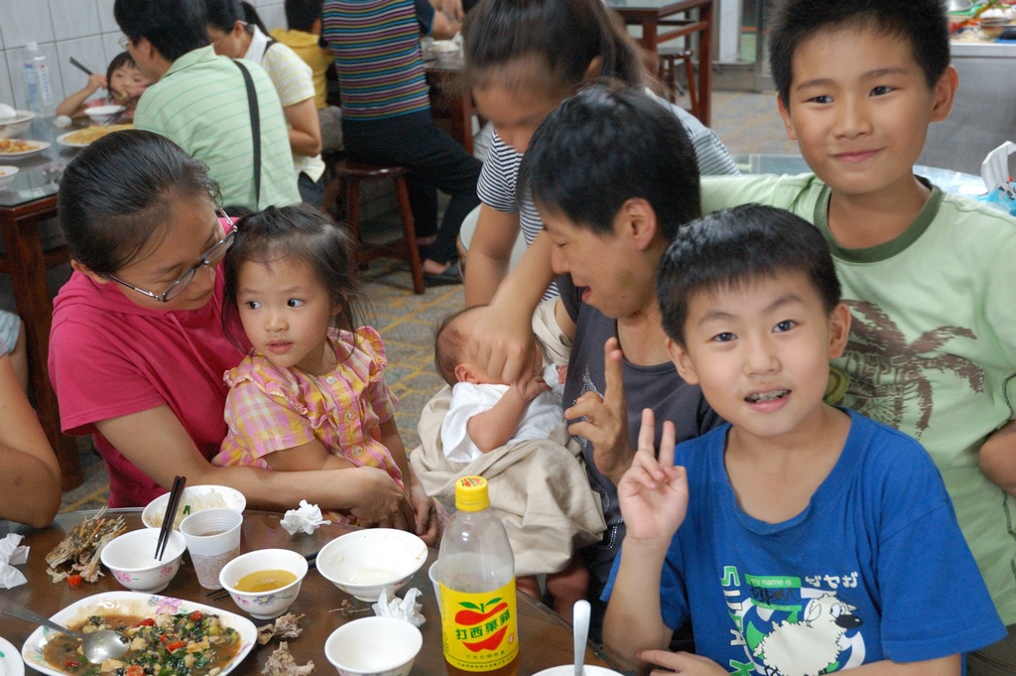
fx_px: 1311
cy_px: 338
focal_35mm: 46
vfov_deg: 28.9
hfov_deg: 42.4
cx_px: 508
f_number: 4
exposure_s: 1/20
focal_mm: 31
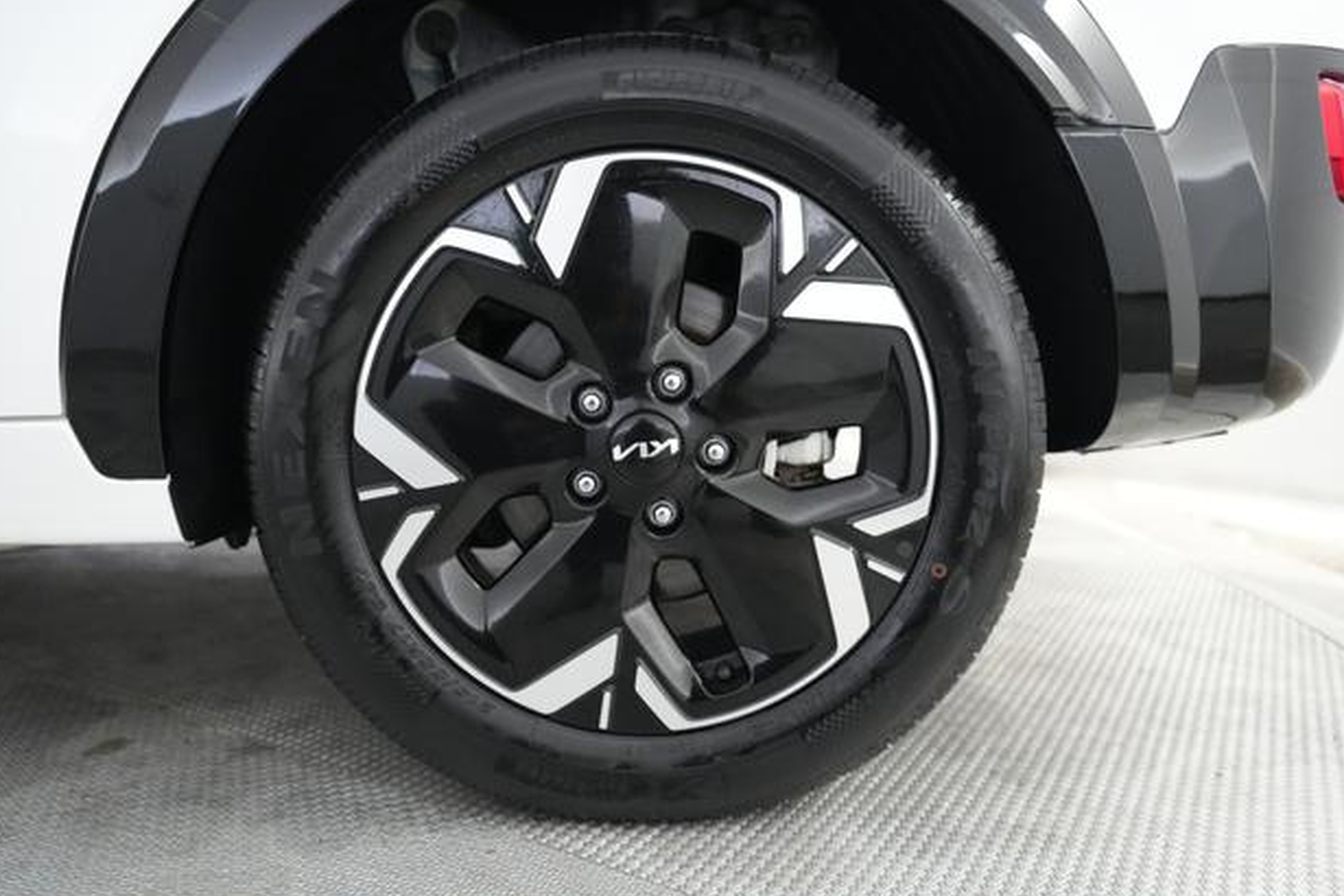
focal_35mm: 26
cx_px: 651
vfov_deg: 49.6
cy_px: 444
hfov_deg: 69.4
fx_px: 971
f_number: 2.8
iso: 5000
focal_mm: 25
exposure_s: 1/160
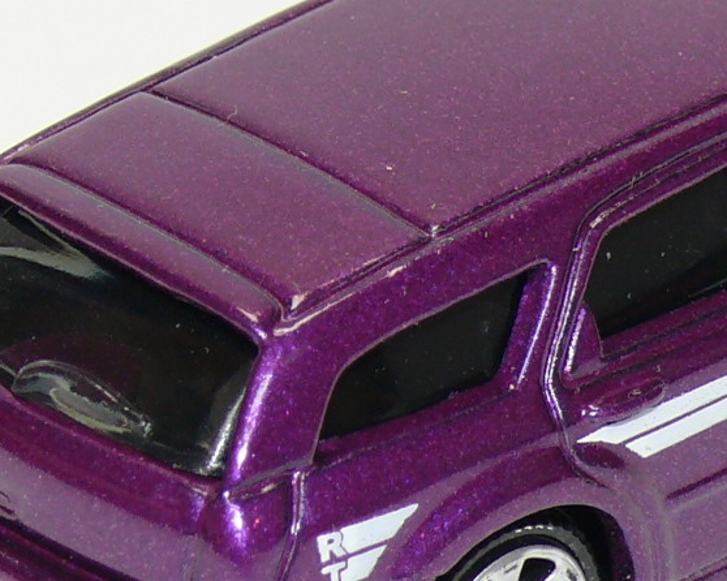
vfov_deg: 5.3
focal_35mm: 294
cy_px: 229
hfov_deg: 6.6
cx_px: 603
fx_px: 6324
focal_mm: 13.7
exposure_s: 1/30
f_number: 4
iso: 100
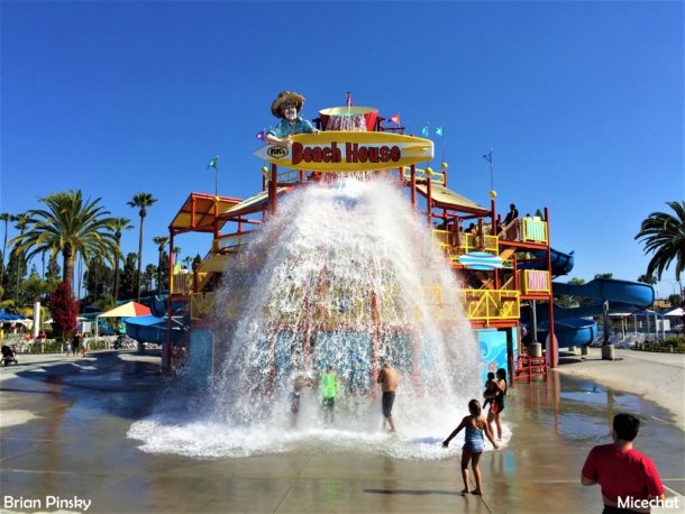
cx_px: 342
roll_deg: -2.1
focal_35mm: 29
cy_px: 257
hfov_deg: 61.6
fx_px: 574
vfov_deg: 48.3
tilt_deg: +4.9
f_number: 2.2
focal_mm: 4.15
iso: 32
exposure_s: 1/4405
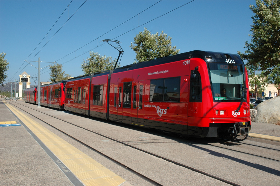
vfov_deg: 36.8
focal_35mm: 36
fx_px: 280
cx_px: 140
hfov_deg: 53.2
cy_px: 93
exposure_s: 1/125
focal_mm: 24
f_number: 16
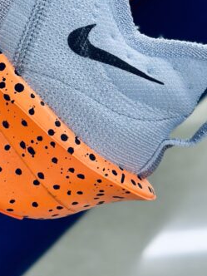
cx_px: -47
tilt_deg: -54.0
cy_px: -15
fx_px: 1076
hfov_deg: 10.8
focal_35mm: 135
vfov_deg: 14.3
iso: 80
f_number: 1.78
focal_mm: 6.86
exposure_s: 1/201
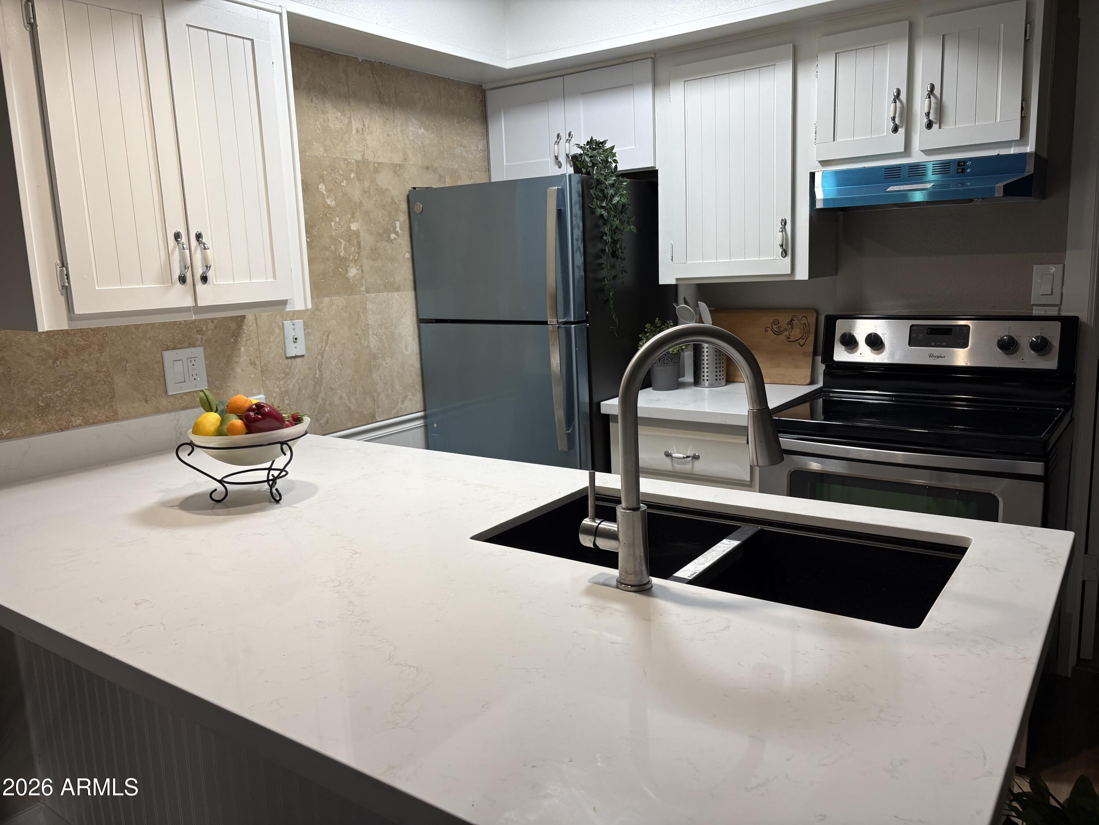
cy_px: 412
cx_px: 550
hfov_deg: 67.3
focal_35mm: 26
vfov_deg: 53.1
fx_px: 825
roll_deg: +2.1
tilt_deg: -9.7
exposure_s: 1/60
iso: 64
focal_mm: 5.96
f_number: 1.6
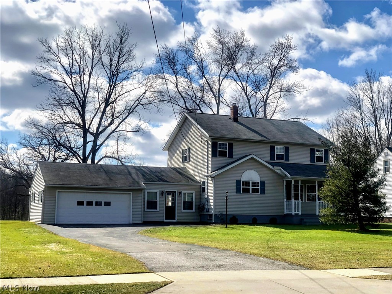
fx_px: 589
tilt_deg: +6.3
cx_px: 196
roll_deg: -0.5
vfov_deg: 28.0
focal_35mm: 52
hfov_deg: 36.8
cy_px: 147
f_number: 2.4
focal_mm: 6
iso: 16
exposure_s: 1/906
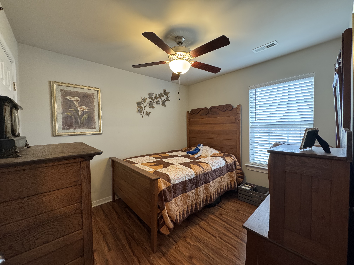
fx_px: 143
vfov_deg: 85.7
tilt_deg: -1.6
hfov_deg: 102.1
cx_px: 177
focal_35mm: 14
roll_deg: +0.7
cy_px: 132
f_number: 2.2
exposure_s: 1/60
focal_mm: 2.22
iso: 320
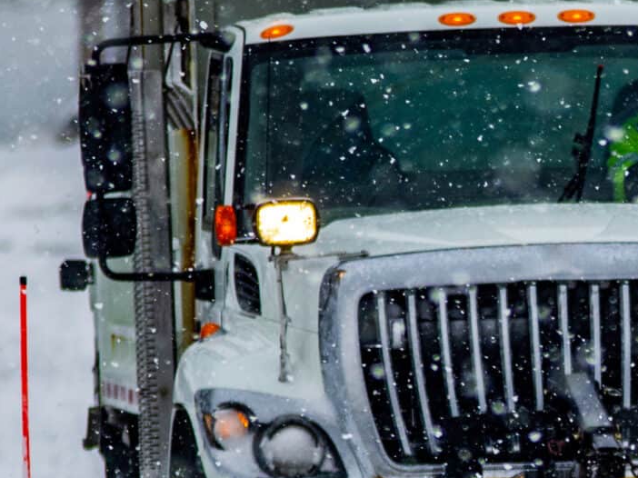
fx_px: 19364
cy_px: 488
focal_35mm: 1051
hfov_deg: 1.9
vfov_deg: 1.4
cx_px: 812
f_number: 2.8
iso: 200
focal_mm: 200
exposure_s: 1/1600
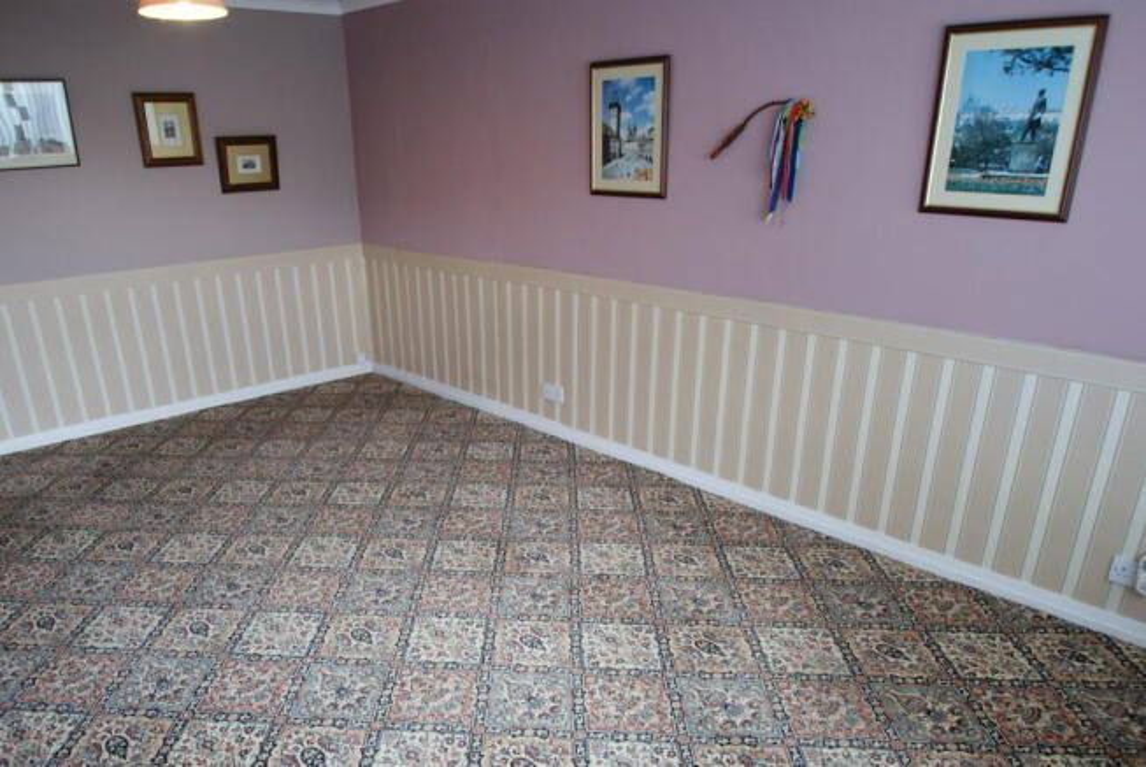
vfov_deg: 53.3
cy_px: 384
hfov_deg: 73.7
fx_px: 765
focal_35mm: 24
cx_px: 573
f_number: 4
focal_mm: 16
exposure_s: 1/30
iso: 250
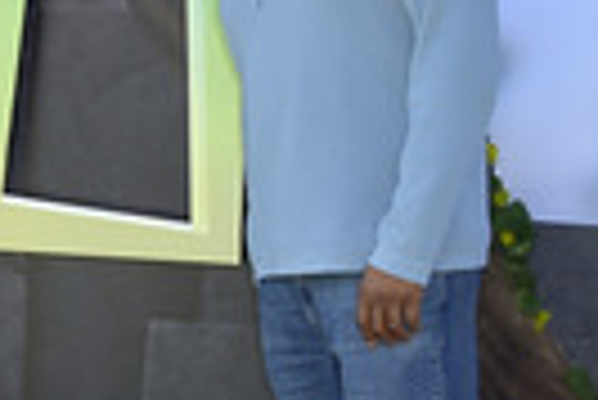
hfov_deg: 16.3
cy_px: 279
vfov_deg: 11.6
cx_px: -198
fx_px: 1962
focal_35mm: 118
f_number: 7.1
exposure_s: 1/250
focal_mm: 35
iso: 125
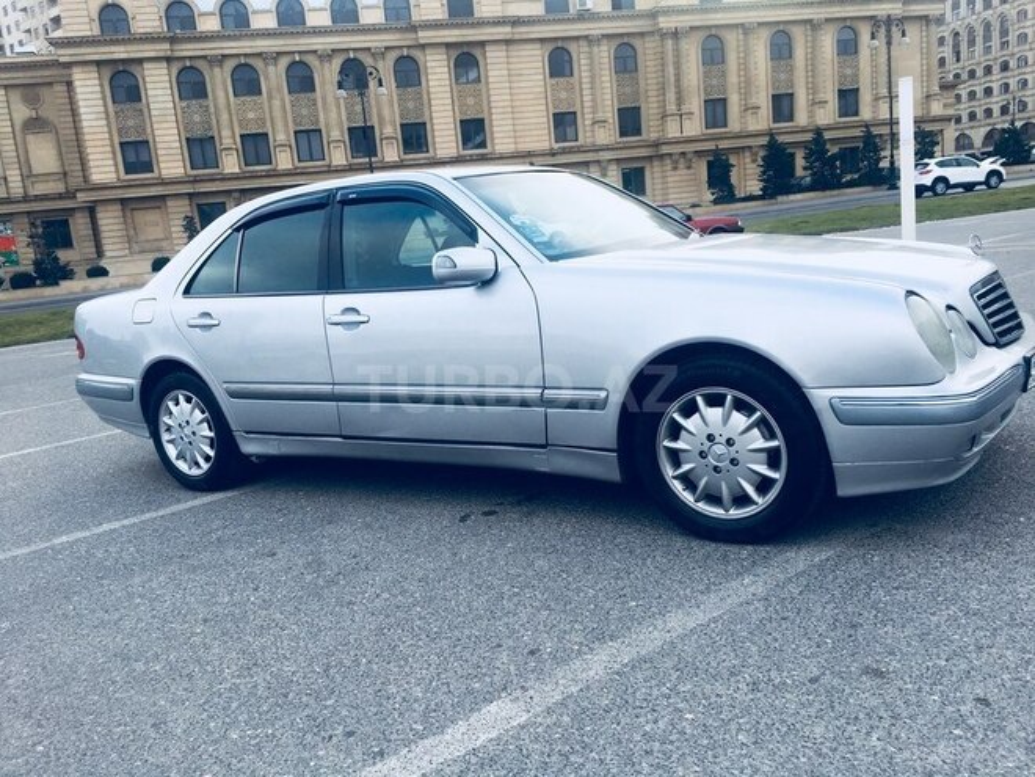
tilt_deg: -10.6
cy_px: 388
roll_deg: +5.2
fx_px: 867
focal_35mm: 29
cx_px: 518
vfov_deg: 48.2
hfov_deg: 61.7
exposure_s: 1/223
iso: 25
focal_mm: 4.15
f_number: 2.2
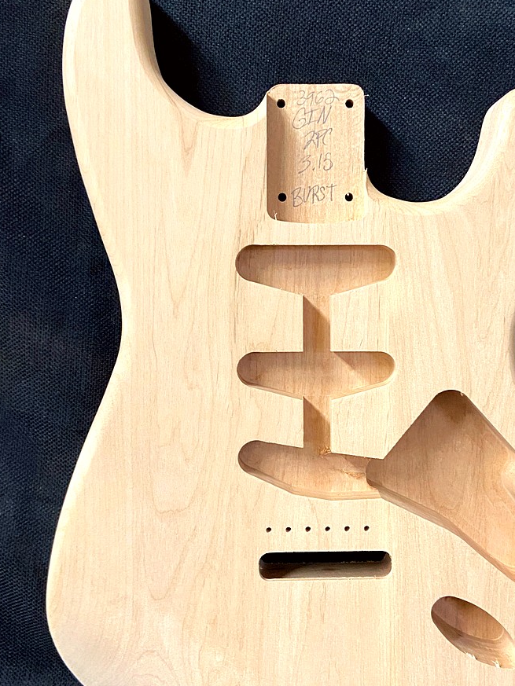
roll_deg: +0.0
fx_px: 833
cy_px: 360
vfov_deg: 44.8
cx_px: 318
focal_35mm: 42
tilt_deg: -21.5
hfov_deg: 34.2
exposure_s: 1/40
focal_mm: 4.25
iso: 500
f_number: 1.8
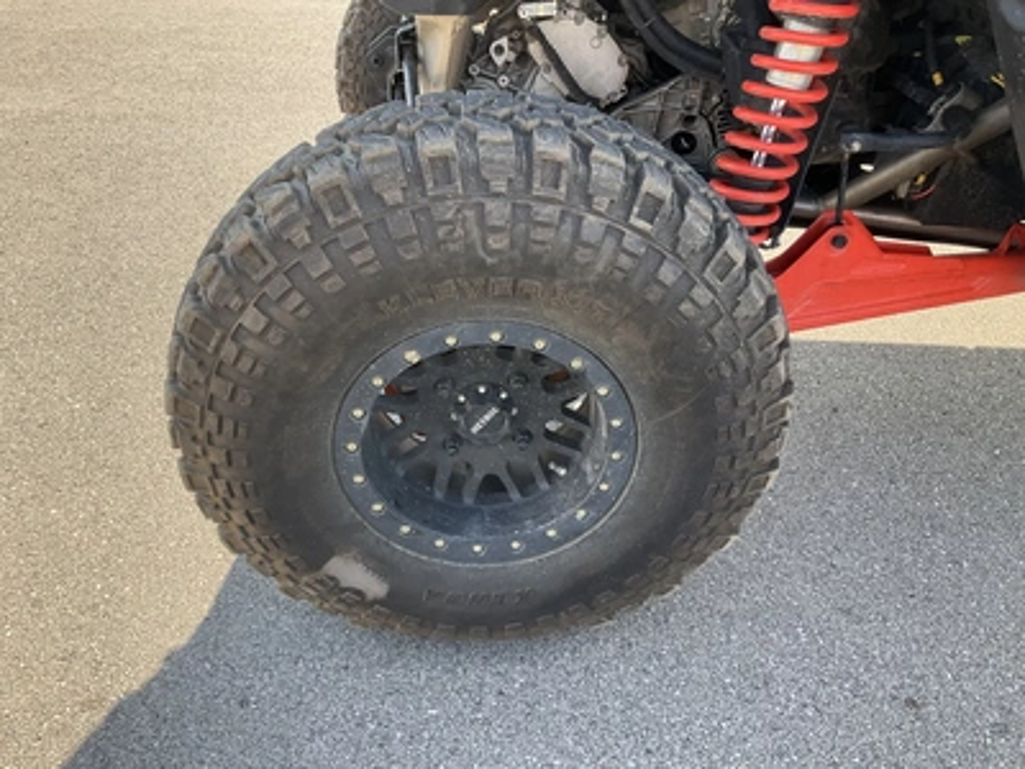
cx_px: 512
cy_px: 384
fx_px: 859
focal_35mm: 29
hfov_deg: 61.7
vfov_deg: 48.2
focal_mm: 3
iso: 25
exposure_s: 1/273
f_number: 1.8
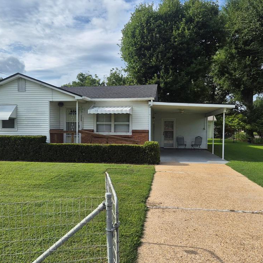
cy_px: 130
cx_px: 121
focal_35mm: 28
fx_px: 241
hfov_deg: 57.2
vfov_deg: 57.3
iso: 80
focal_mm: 5.4
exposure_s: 1/10000
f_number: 1.8
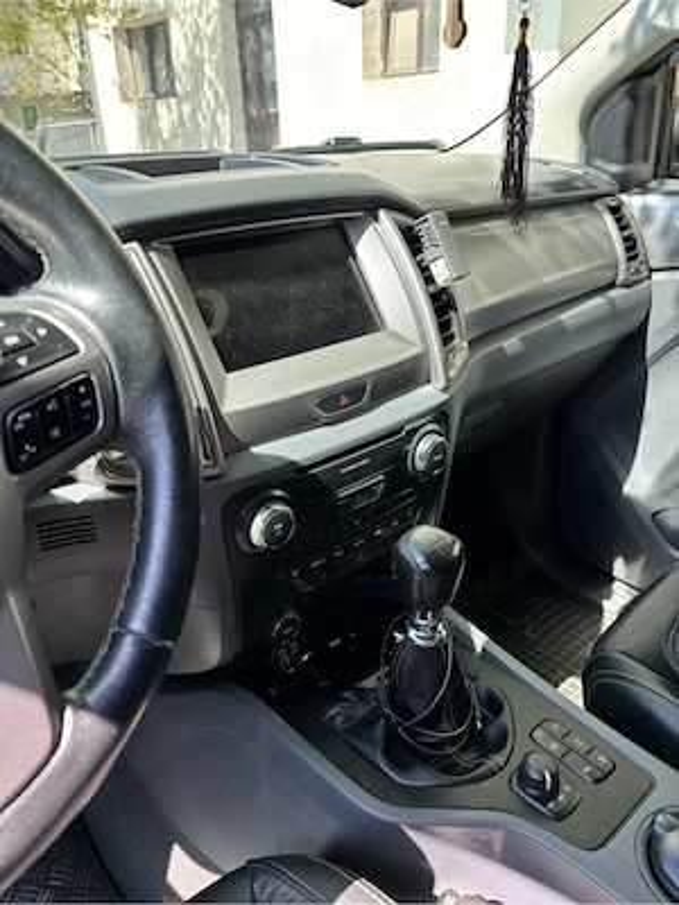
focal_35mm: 26
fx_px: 680
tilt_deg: -24.6
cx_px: 340
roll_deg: +2.0
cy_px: 452
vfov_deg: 67.3
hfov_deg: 53.1
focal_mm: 5.96
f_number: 1.6
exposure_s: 1/126
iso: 32
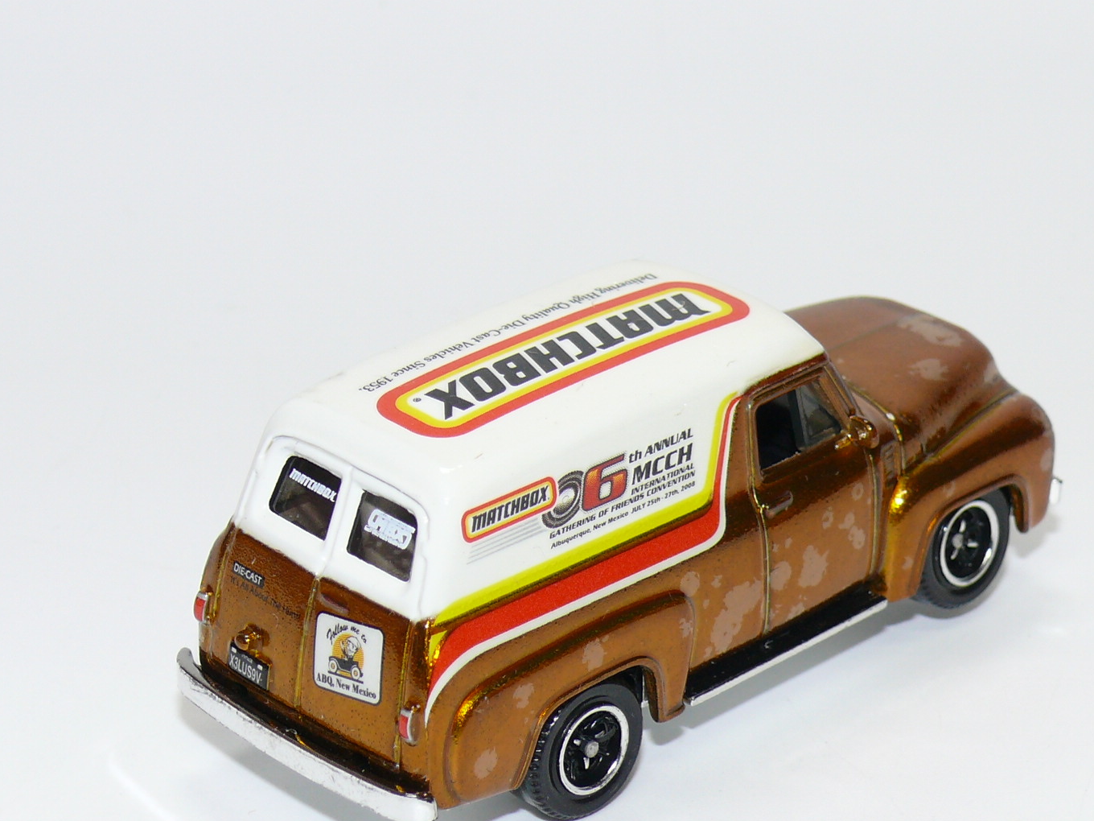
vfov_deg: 12.3
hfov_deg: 16.4
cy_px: 476
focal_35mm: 120
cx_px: 621
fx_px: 3792
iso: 100
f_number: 4
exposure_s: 1/30
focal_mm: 13.3
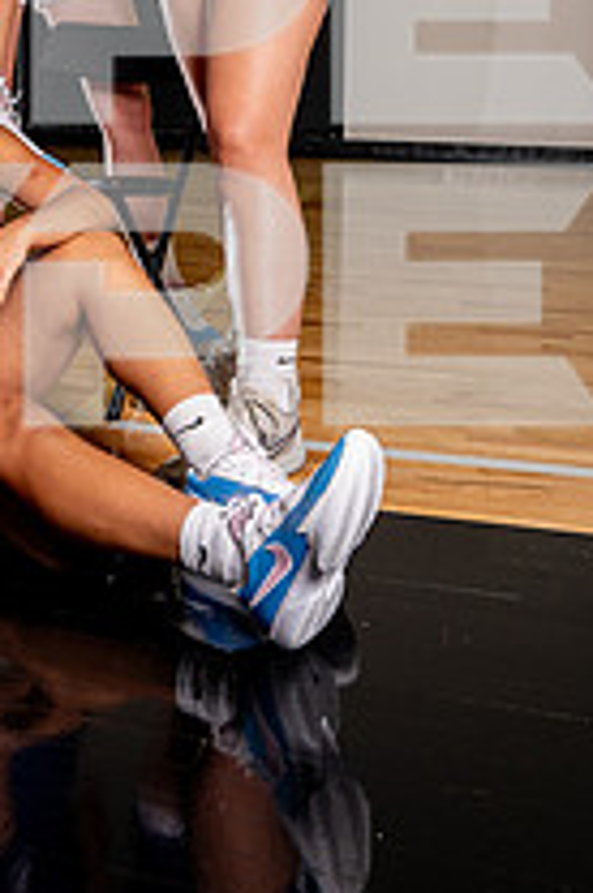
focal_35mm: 52
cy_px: -4
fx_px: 1289
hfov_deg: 24.6
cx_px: -17
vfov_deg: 34.7
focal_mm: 24
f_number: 8
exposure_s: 1/200
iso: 640
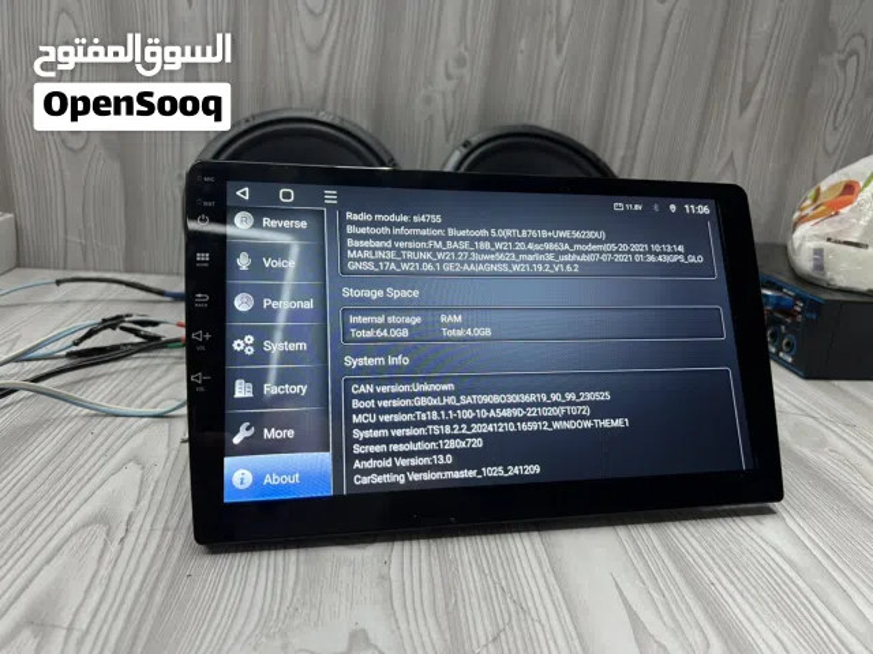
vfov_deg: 53.1
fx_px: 656
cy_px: 327
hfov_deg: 67.3
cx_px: 436
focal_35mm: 26
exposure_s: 1/50
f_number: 1.5
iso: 80
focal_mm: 5.7
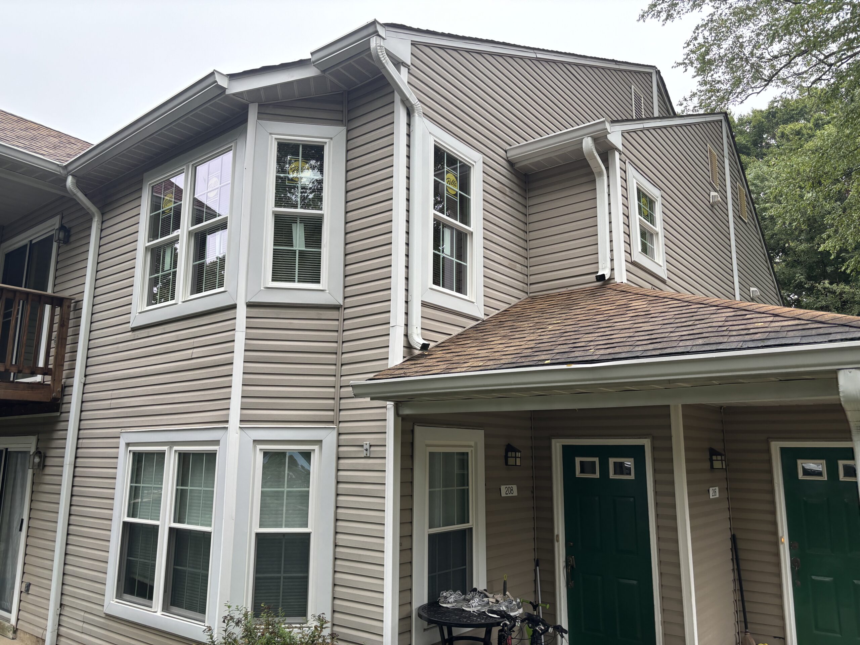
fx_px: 646
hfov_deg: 67.3
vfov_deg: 53.1
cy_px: 322
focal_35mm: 26
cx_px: 430
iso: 32
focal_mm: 5.96
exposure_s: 1/129
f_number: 1.6
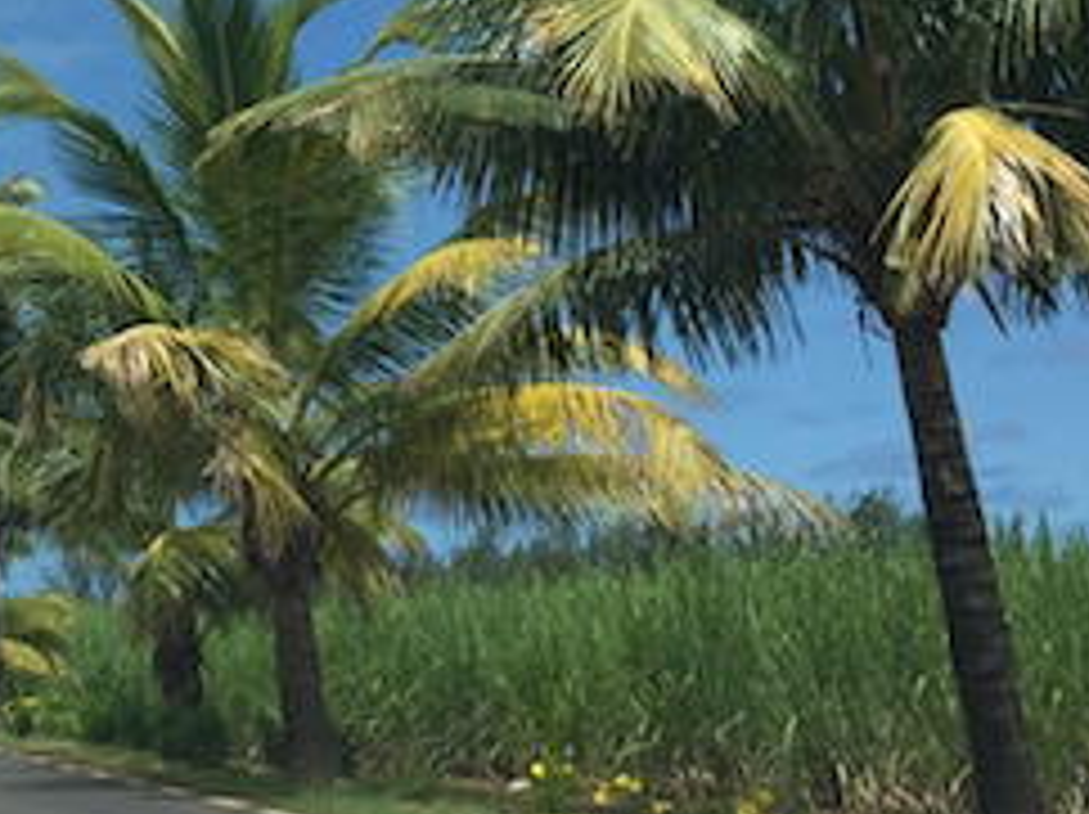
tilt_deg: +12.0
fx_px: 2640
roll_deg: -0.6
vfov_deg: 16.9
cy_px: -128
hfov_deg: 21.9
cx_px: -135
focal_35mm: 84
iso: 32
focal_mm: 4.15
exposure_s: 1/2639
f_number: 2.2
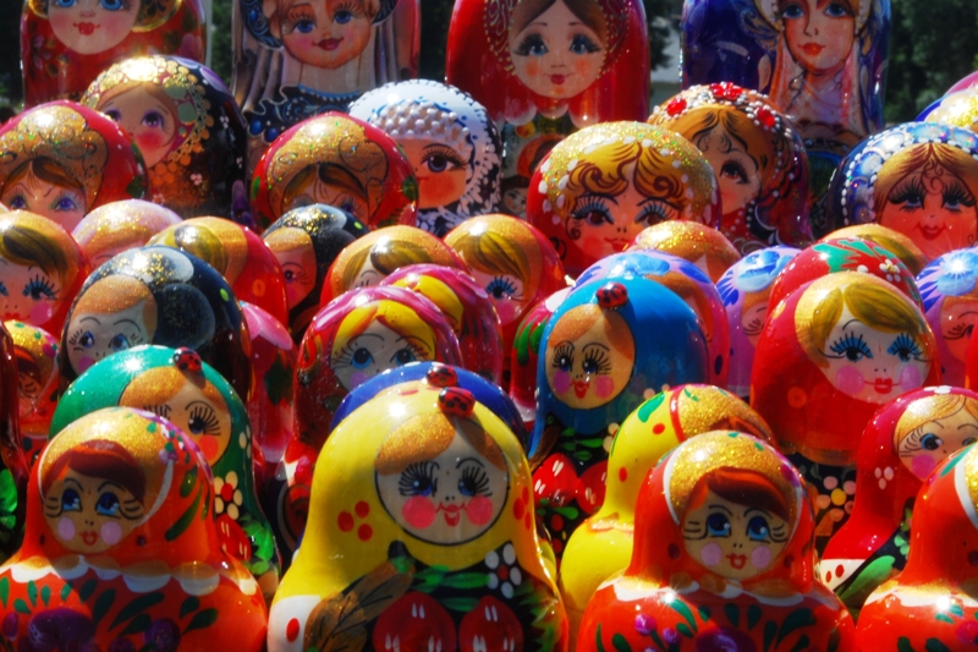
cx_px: 489
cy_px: 326
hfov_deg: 24.6
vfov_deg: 16.5
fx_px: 2241
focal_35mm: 82
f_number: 36
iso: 100
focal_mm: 55
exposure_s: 1/13
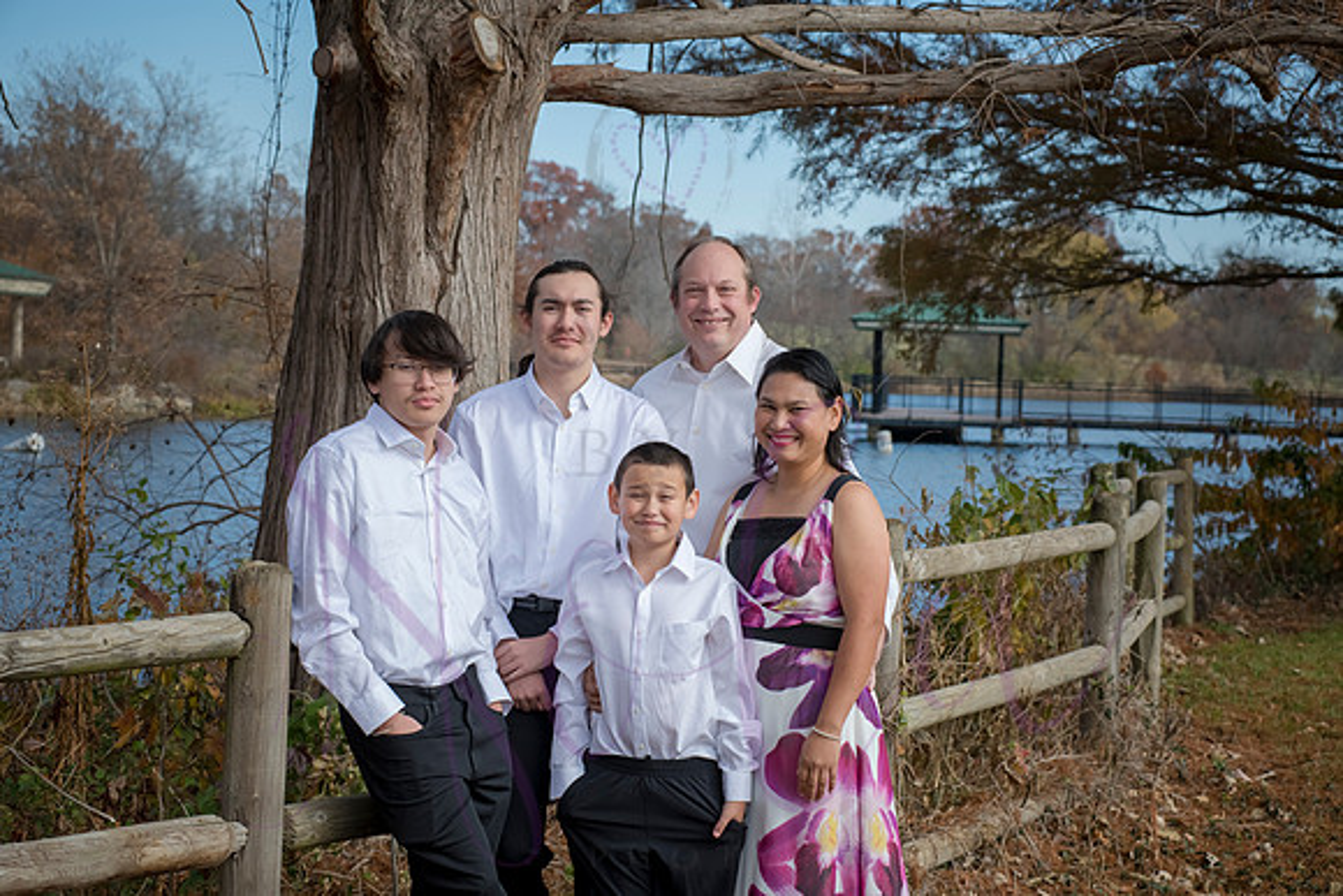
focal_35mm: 80
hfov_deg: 25.4
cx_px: 672
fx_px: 2985
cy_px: 448
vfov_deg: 17.1
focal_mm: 80
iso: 400
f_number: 8
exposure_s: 1/640
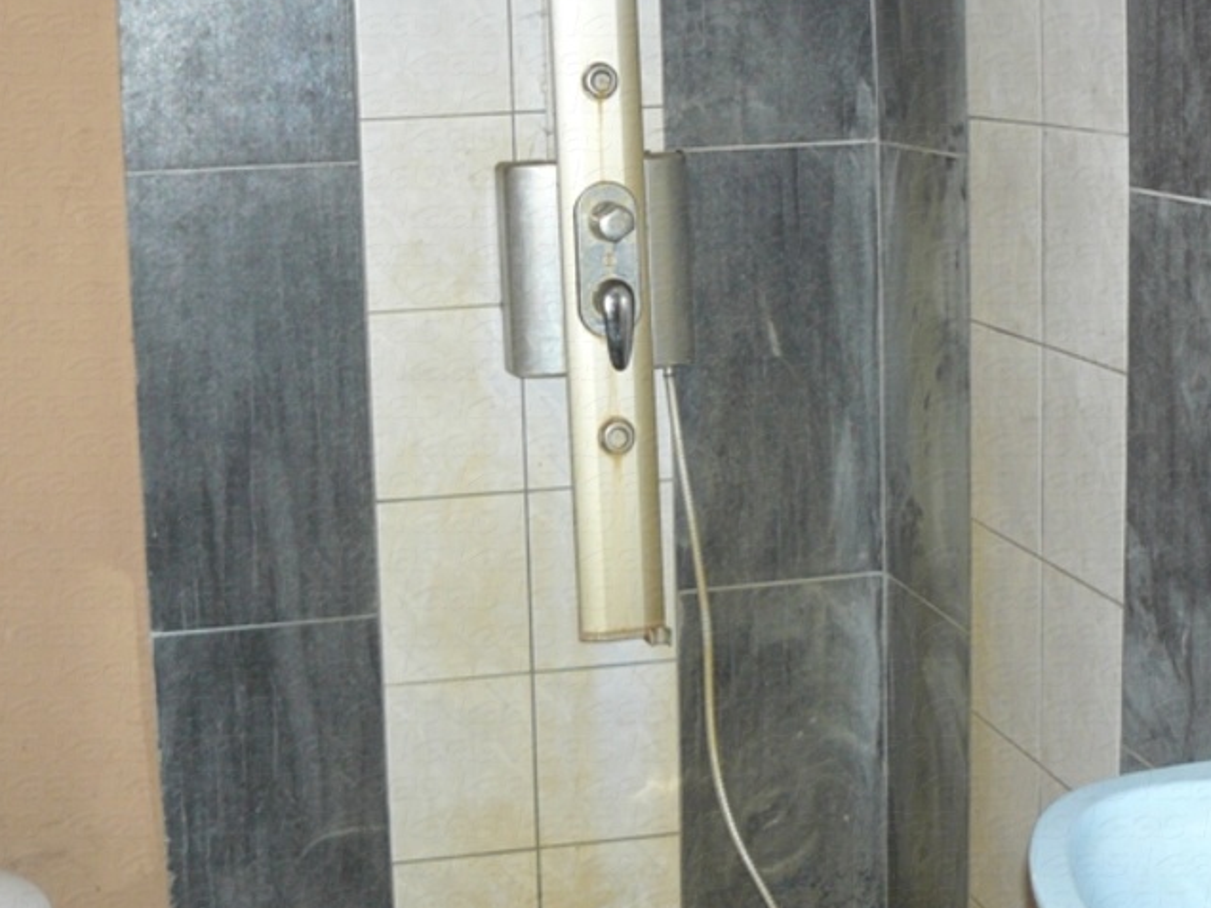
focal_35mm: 58
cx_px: 590
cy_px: 213
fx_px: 2029
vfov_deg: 24.9
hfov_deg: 33.2
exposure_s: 1/30
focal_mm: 6
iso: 160
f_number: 2.8
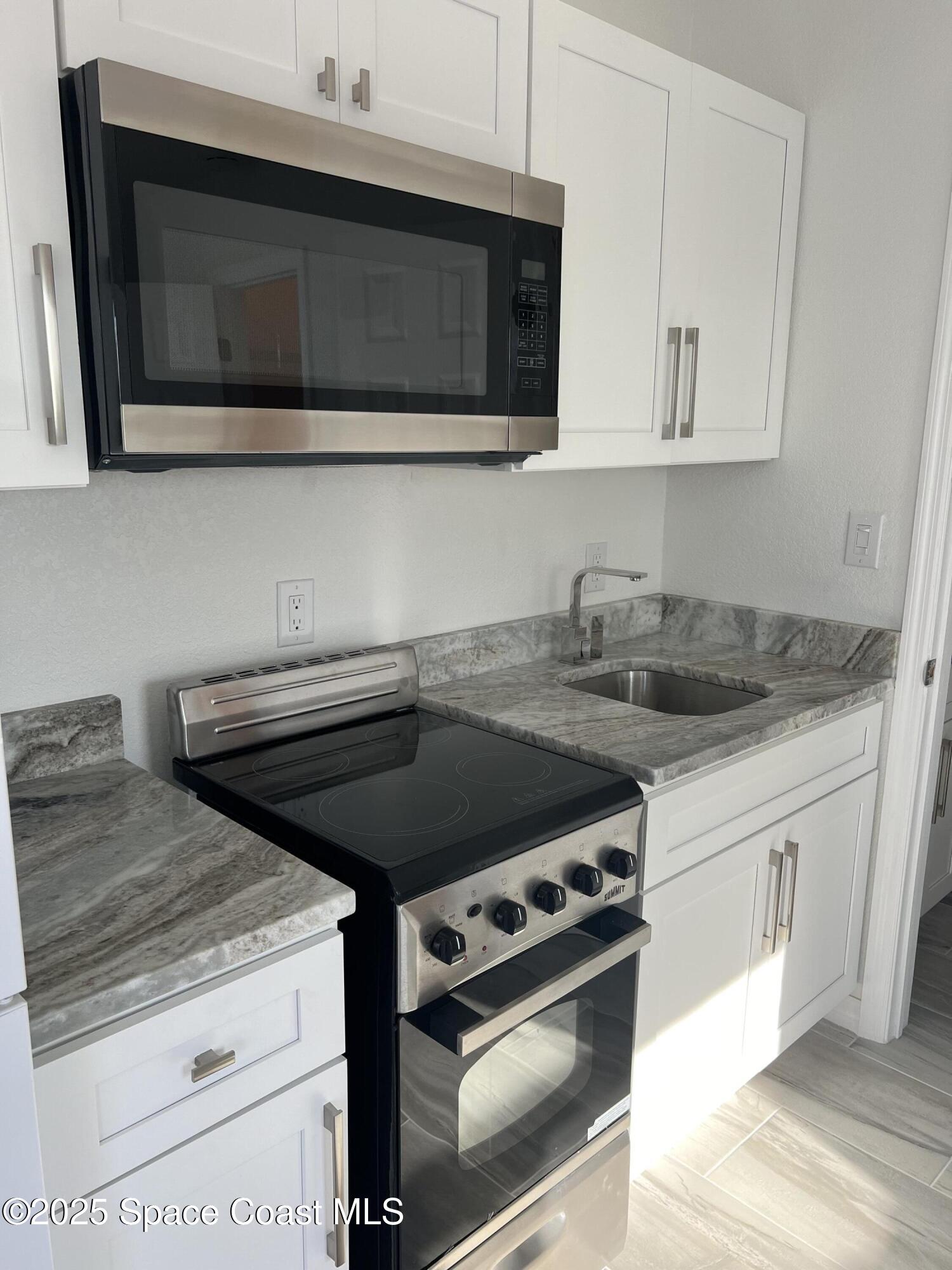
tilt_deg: -12.3
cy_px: 635
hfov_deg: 53.1
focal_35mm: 26
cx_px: 476
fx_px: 953
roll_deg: -0.8
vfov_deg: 67.3
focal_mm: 5.7
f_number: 1.5
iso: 50
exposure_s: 1/302
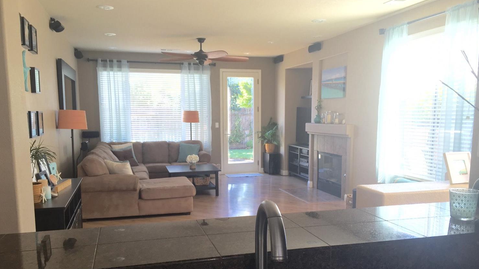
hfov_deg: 61.0
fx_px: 406
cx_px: 238
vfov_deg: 36.5
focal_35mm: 32
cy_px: 168
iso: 32
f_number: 2.2
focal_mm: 4.15
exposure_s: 1/30
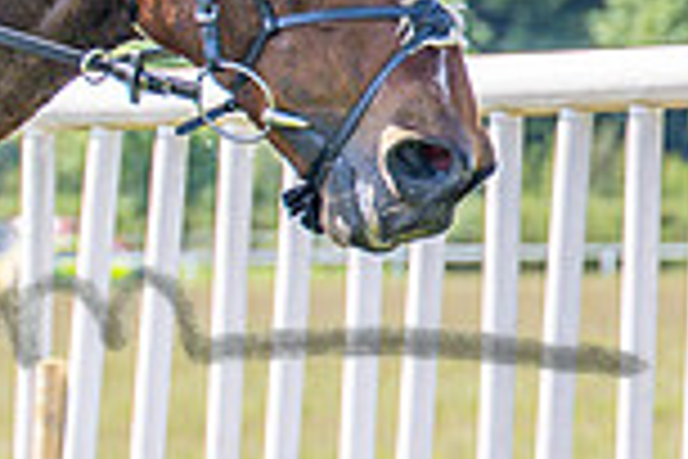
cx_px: -774
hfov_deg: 3.6
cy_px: 23
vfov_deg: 2.4
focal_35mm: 564
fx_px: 10778
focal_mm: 70
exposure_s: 1/1600
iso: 200
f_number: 2.8
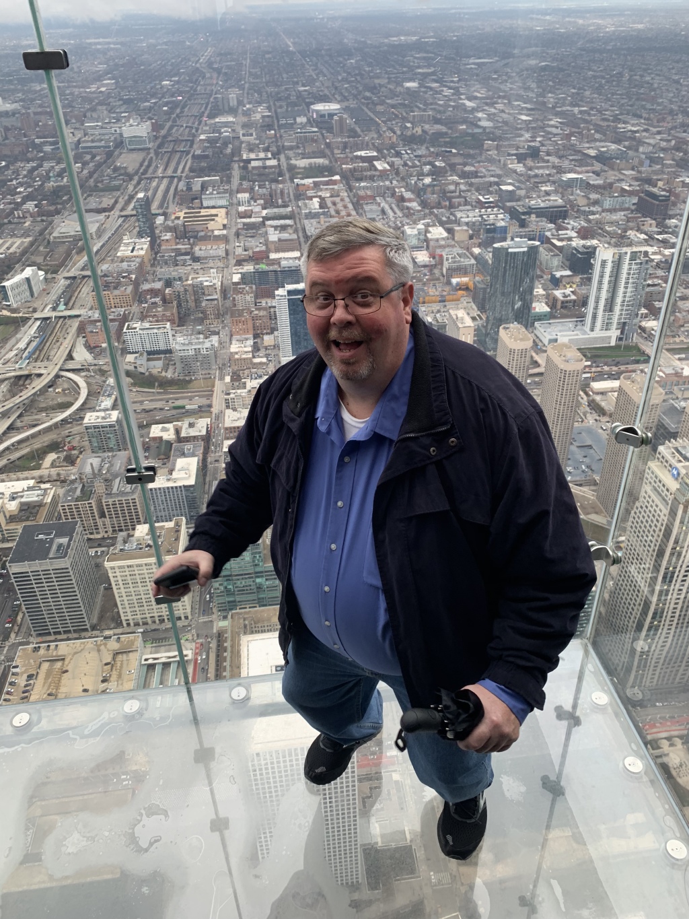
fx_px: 690
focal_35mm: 26
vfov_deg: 67.3
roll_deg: +2.3
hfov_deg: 53.1
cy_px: 460
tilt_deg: -29.5
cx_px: 344
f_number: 1.8
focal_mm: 4.25
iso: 32
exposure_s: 1/122
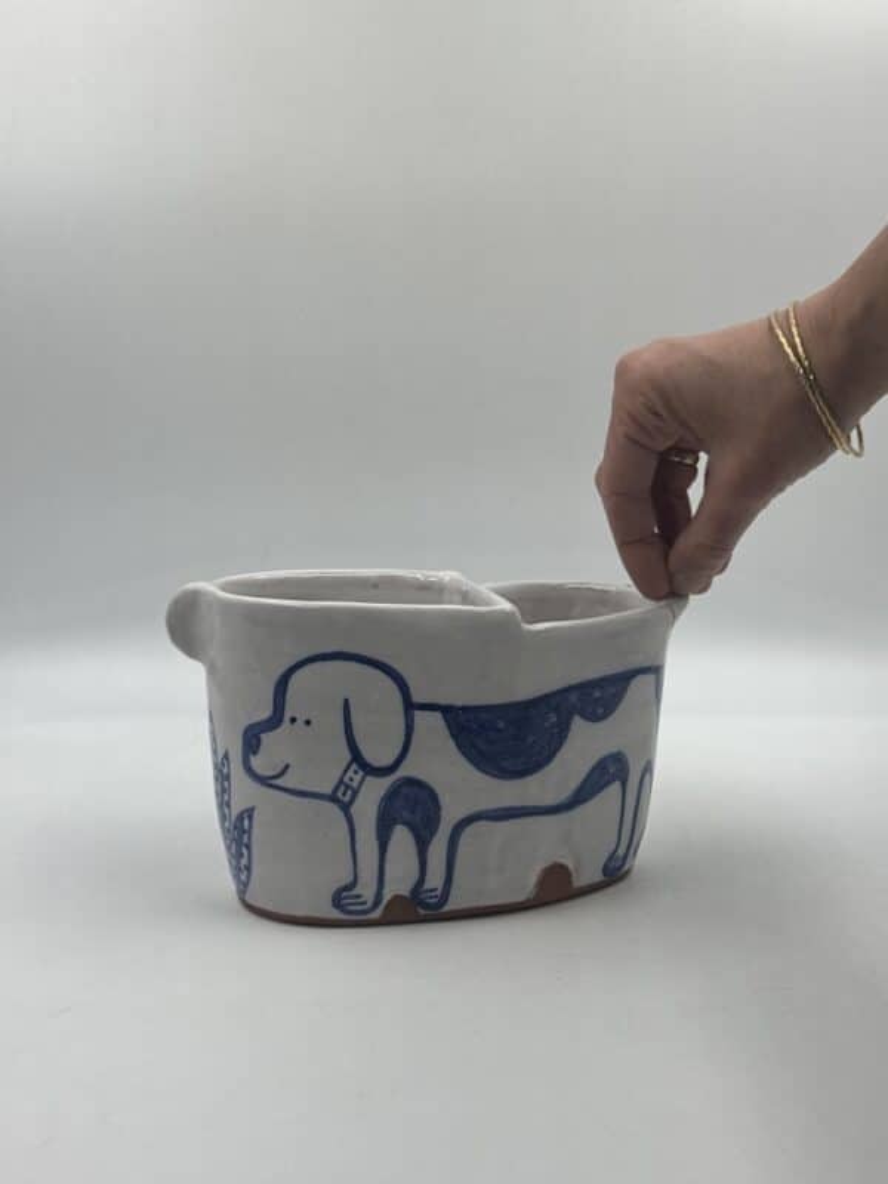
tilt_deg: -12.0
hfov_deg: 30.3
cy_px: 592
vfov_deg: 39.7
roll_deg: -0.9
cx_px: 444
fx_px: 1642
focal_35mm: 48
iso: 64
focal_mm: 6.86
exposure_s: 1/668
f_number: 1.78
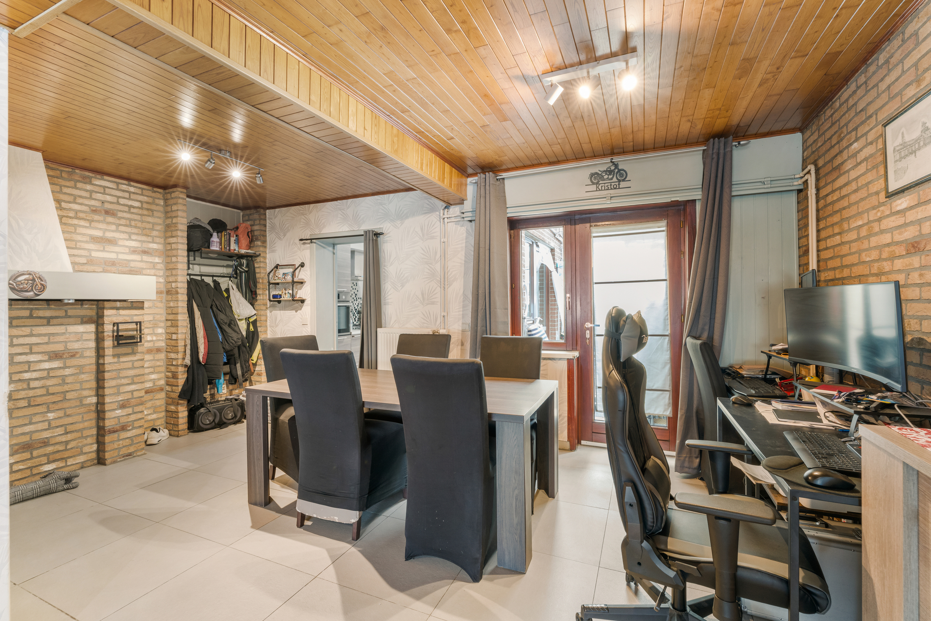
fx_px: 414
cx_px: 466
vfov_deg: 73.8
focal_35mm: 16
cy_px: 310
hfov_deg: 96.7
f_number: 11
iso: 800
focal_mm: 16
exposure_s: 3.2
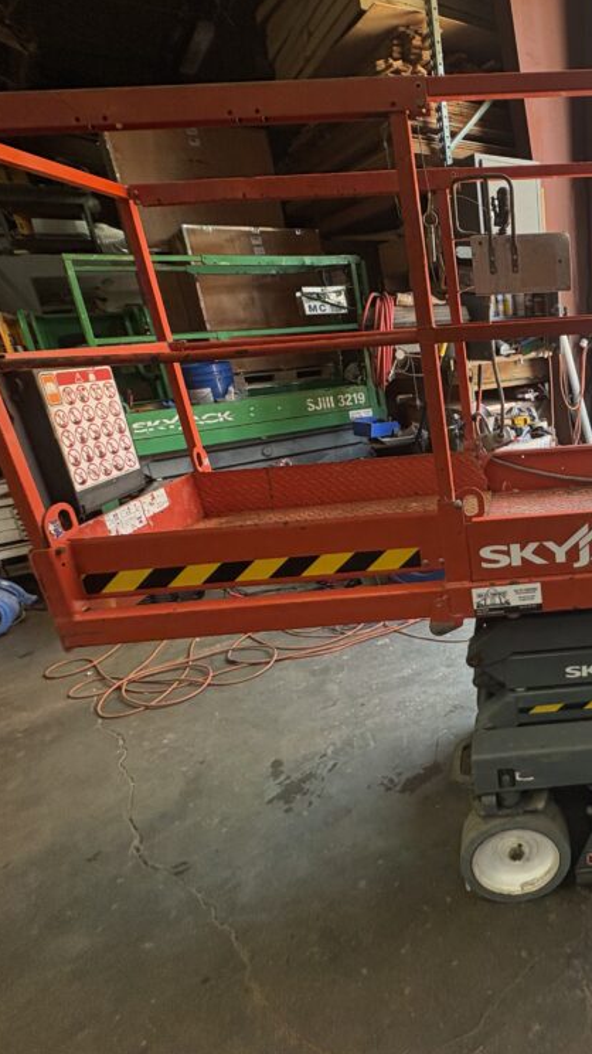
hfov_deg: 46.9
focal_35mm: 21
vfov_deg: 83.8
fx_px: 587
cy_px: 513
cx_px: 558
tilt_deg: -18.5
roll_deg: +4.7
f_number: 2.2
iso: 200
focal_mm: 2.22
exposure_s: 1/120
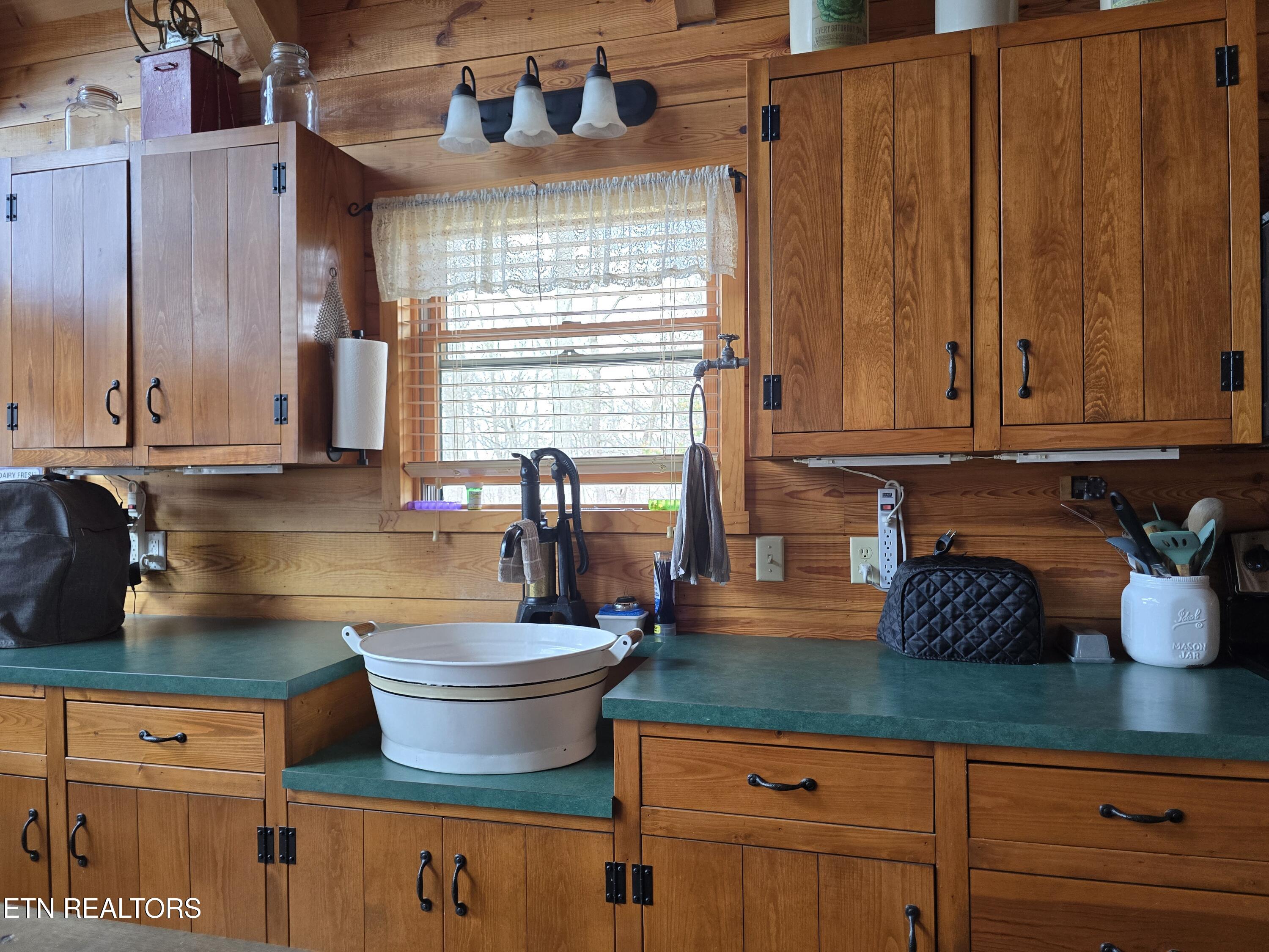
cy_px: 476
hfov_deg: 73.9
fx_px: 843
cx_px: 634
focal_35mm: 23
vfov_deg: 58.9
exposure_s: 1/120
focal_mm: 6.3
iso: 200
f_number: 1.7
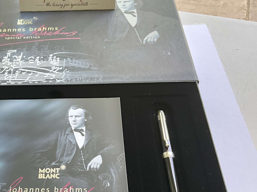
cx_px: 63
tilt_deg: -54.2
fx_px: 327
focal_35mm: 44
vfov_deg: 32.5
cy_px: 134
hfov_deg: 41.6
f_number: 1.8
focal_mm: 3
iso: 64
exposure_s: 1/119
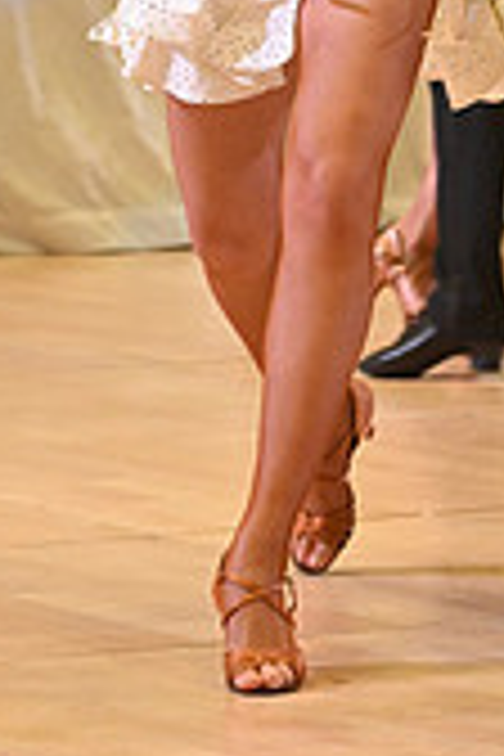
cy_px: -256
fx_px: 7601
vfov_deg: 5.7
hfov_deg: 3.8
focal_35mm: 362
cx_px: 520
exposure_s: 1/400
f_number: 5.6
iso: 4000
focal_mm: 105
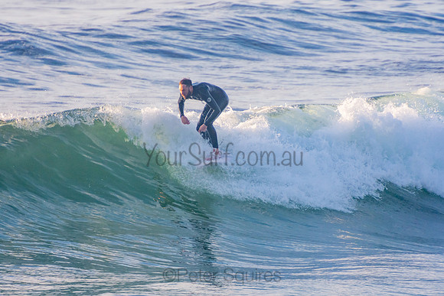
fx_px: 7665
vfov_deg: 2.2
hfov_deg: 3.3
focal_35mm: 621
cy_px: 148
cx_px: 222
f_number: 5.6
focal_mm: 400
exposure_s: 1/1250
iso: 450
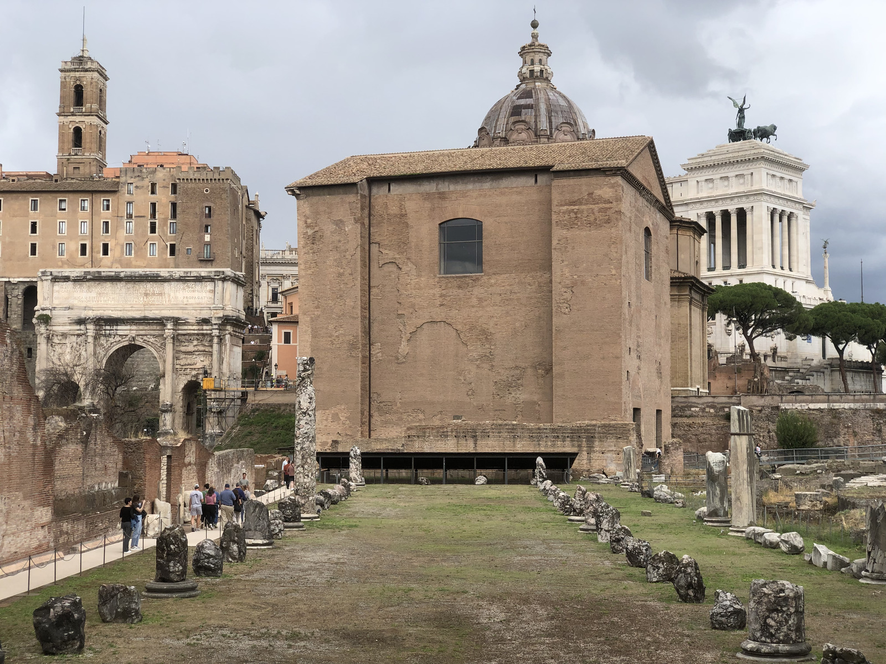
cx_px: 443
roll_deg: +0.6
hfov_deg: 36.8
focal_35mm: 52
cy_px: 332
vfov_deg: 28.0
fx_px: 1331
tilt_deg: +3.6
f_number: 2.4
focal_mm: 6
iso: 16
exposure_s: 1/335
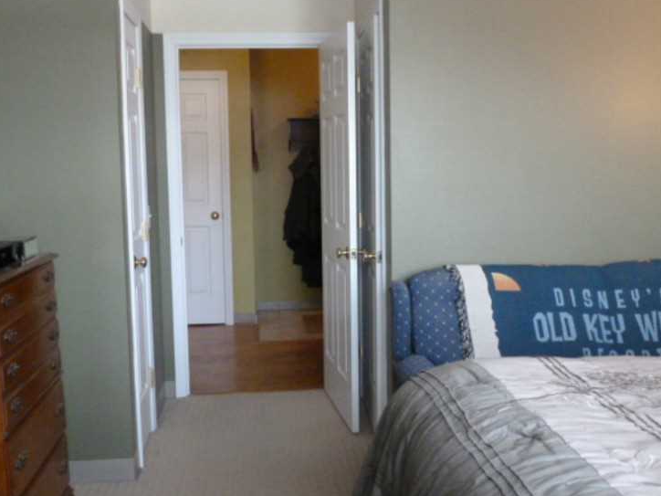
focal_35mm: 42
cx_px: 346
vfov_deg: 34.3
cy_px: 253
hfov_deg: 44.8
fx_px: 802
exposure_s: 1/30
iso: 1000
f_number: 3.8
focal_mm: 6.8
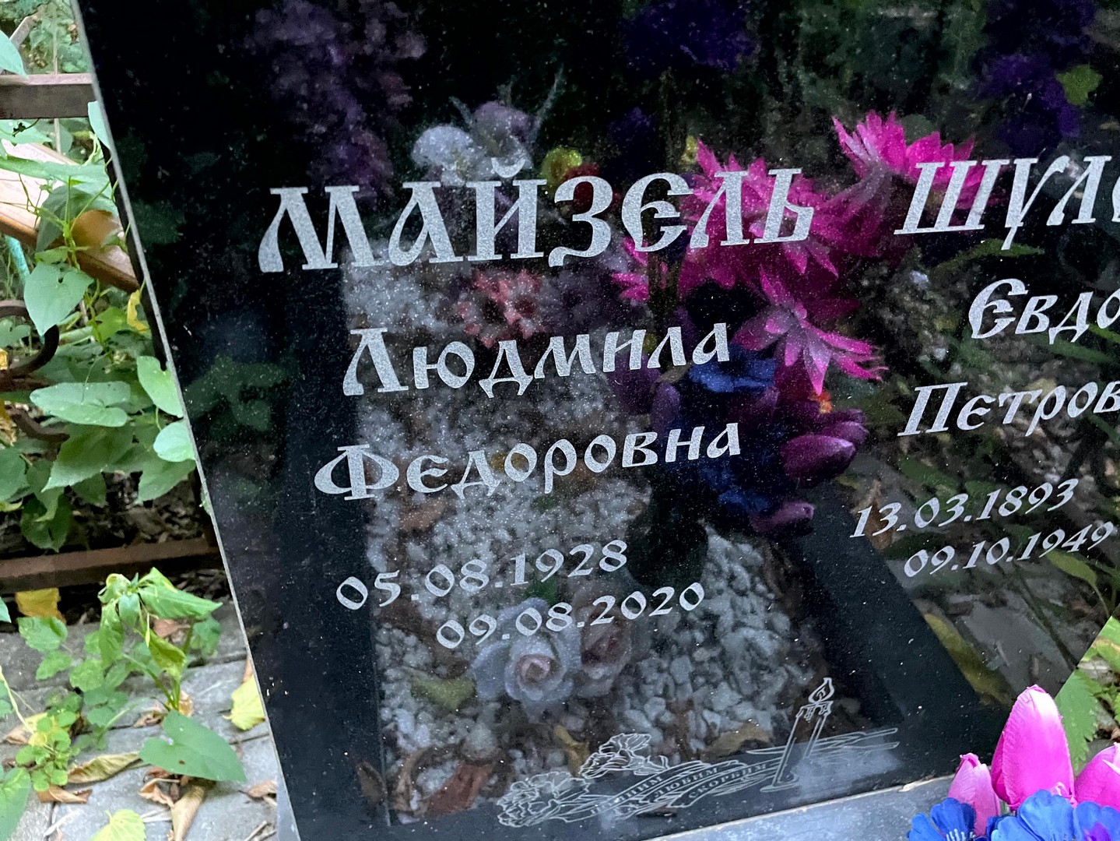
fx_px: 841
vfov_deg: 53.1
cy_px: 420
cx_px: 560
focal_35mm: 26
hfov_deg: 67.3
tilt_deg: -39.2
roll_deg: -2.8
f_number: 1.6
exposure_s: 1/30
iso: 800
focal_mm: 4.2
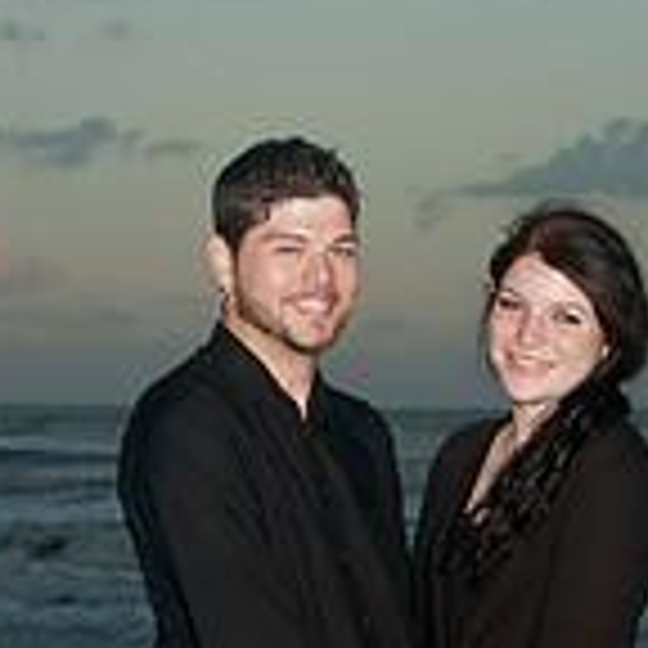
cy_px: 765
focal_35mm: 139
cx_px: 466
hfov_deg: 12.5
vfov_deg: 12.3
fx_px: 2944
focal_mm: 35
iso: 100
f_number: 5.6
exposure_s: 1/80
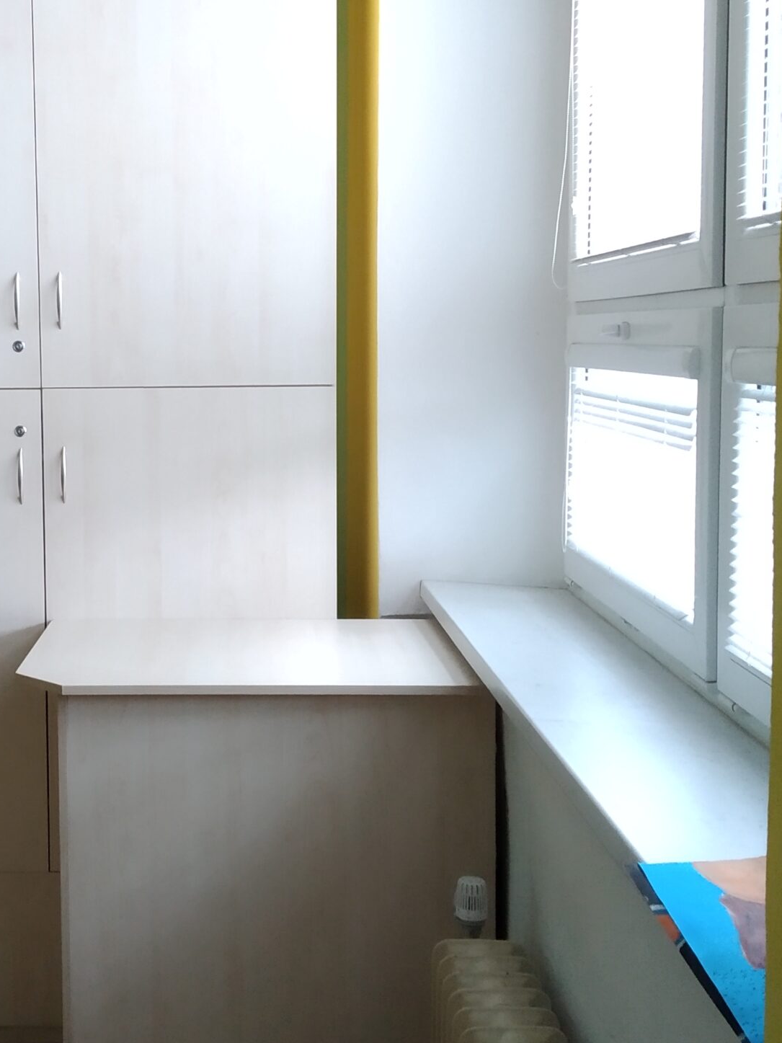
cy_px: 472
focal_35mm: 46
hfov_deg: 30.9
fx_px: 1386
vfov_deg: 41.2
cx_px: 188
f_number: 2.2
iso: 400
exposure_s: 1/33
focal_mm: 3.82
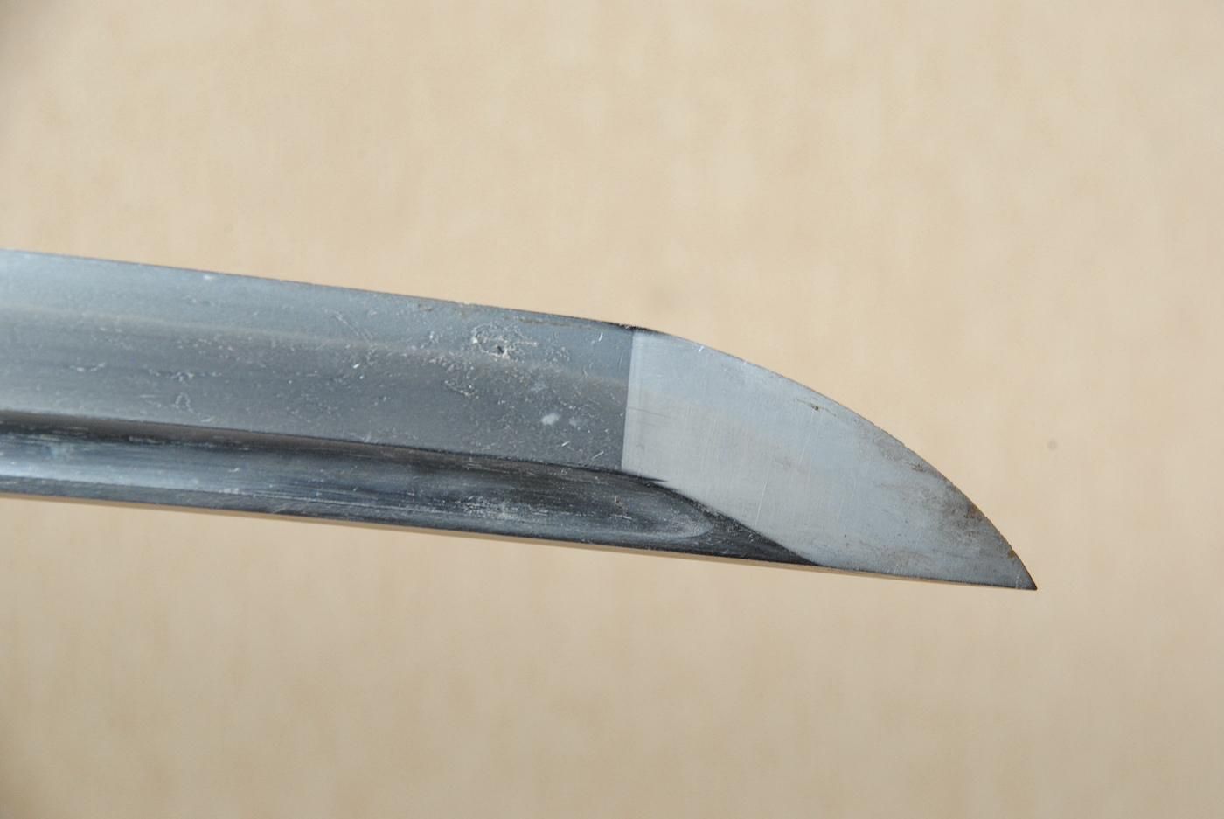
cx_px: 612
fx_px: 6893
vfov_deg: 6.8
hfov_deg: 10.1
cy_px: 410
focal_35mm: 202
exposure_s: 1/2
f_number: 11
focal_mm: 135
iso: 400
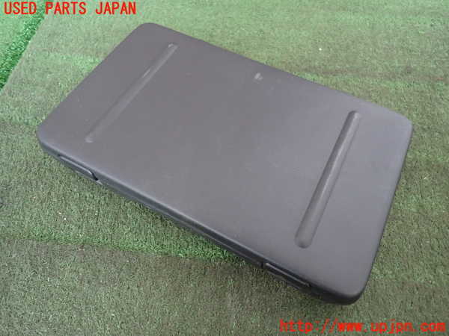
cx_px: 224
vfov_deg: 54.9
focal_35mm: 25
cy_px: 168
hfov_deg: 69.4
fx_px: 324
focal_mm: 4.5
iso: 250
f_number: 2
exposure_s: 1/30
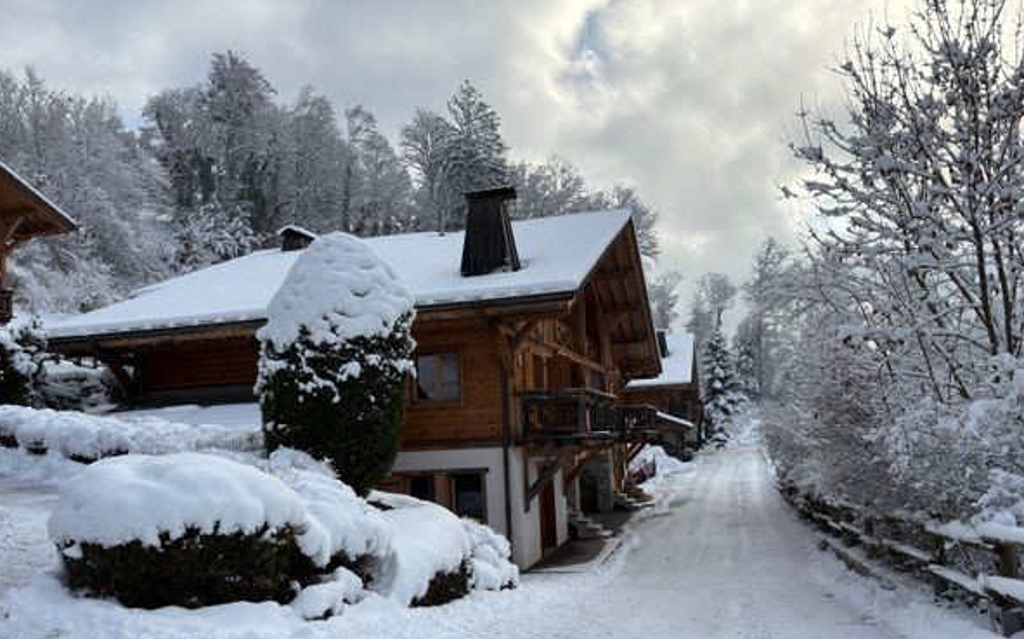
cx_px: 509
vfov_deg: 44.3
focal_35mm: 28
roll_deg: +3.1
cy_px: 384
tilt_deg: +3.7
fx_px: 781
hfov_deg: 66.5
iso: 50
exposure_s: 1/2865
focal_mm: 5.96
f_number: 1.6
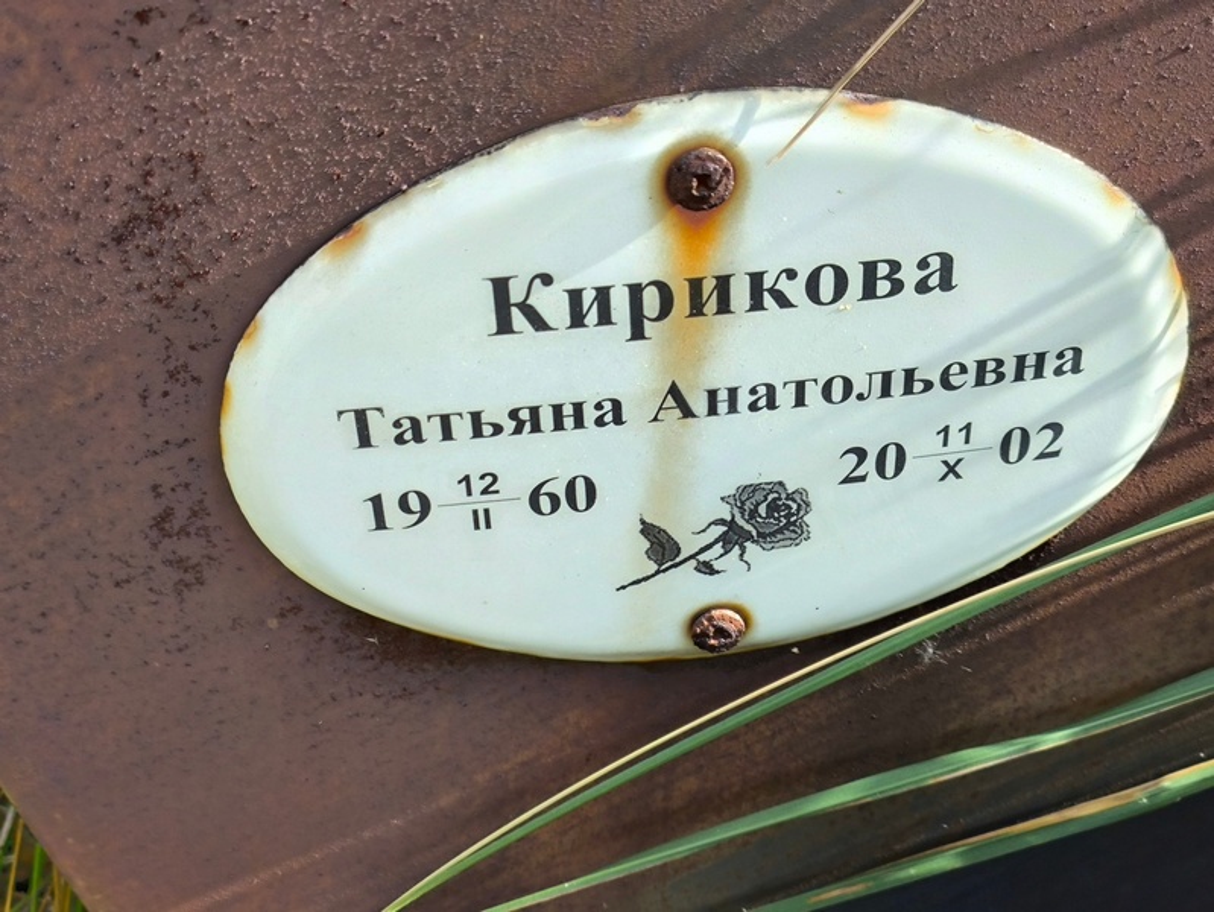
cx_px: 607
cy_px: 456
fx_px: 1754
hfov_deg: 38.2
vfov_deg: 29.1
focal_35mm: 50
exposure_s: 1/318
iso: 50
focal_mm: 4.71
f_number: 1.7
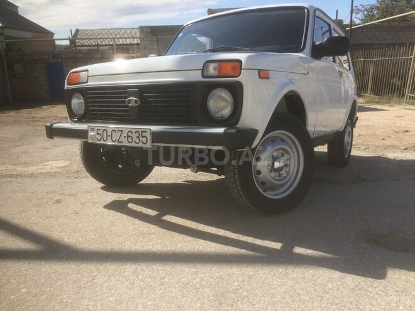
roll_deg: +0.2
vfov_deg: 48.2
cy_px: 156
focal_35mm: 29
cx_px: 208
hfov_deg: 61.7
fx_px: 348
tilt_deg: -18.7
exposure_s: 1/1786
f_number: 2.2
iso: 32
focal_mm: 4.15
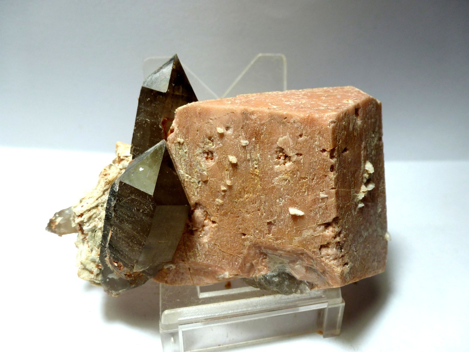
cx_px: 234
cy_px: 176
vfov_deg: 56.8
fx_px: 325
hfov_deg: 71.6
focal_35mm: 24
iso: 100
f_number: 3.3
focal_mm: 4.3
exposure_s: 1/80
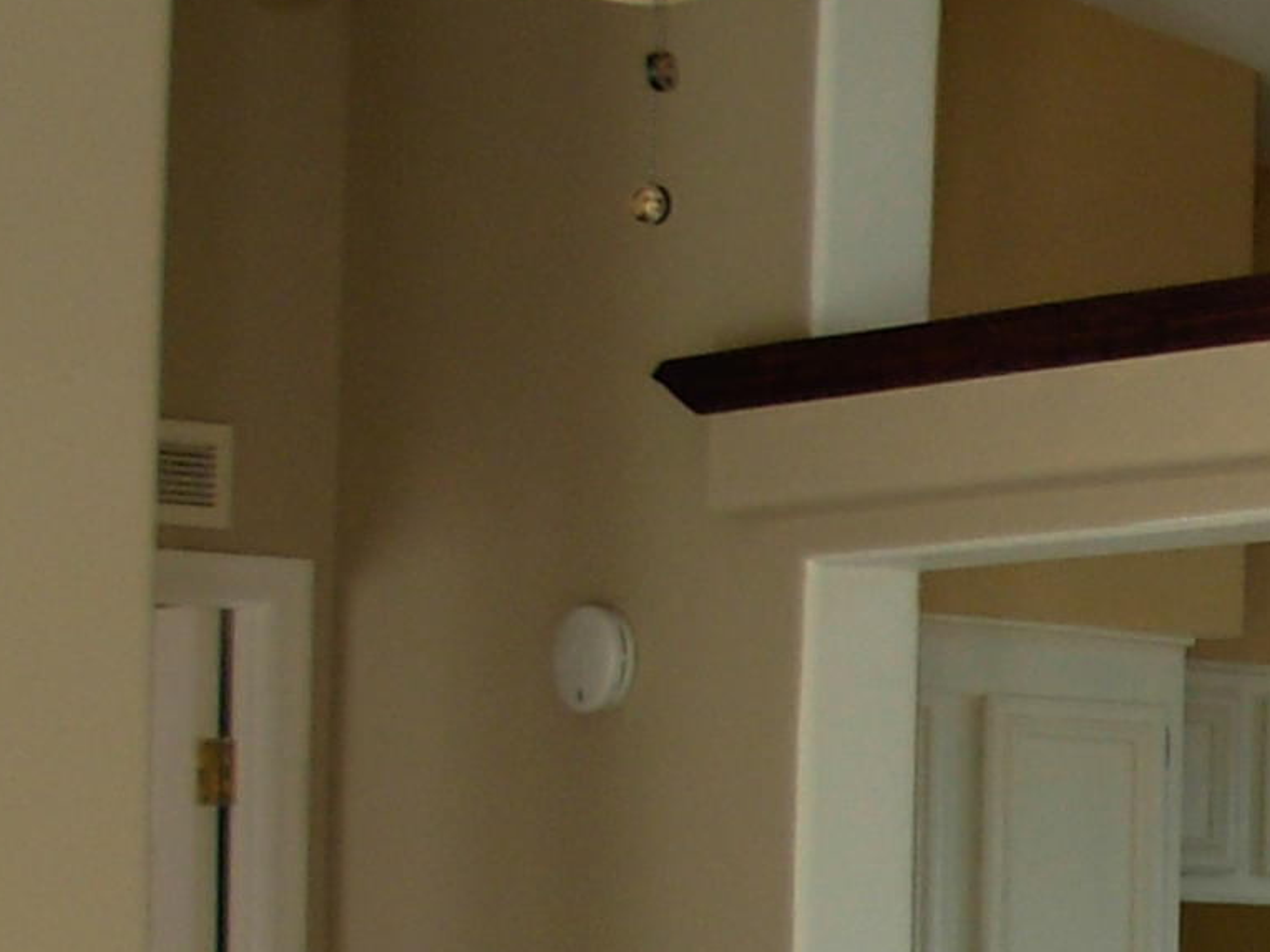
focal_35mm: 149
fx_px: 5467
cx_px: 1964
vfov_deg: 9.8
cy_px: 1138
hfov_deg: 12.5
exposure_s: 1/42.7
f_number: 2.9
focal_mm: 6.3
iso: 79
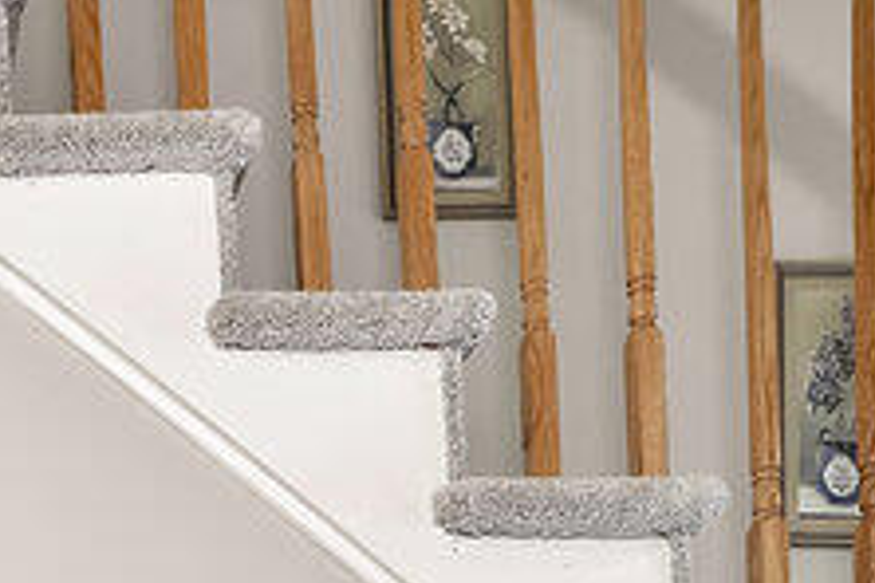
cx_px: -367
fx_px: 1531
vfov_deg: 15.4
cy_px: 1278
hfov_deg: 25.6
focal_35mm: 63
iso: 800
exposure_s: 1/40
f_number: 8
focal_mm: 14
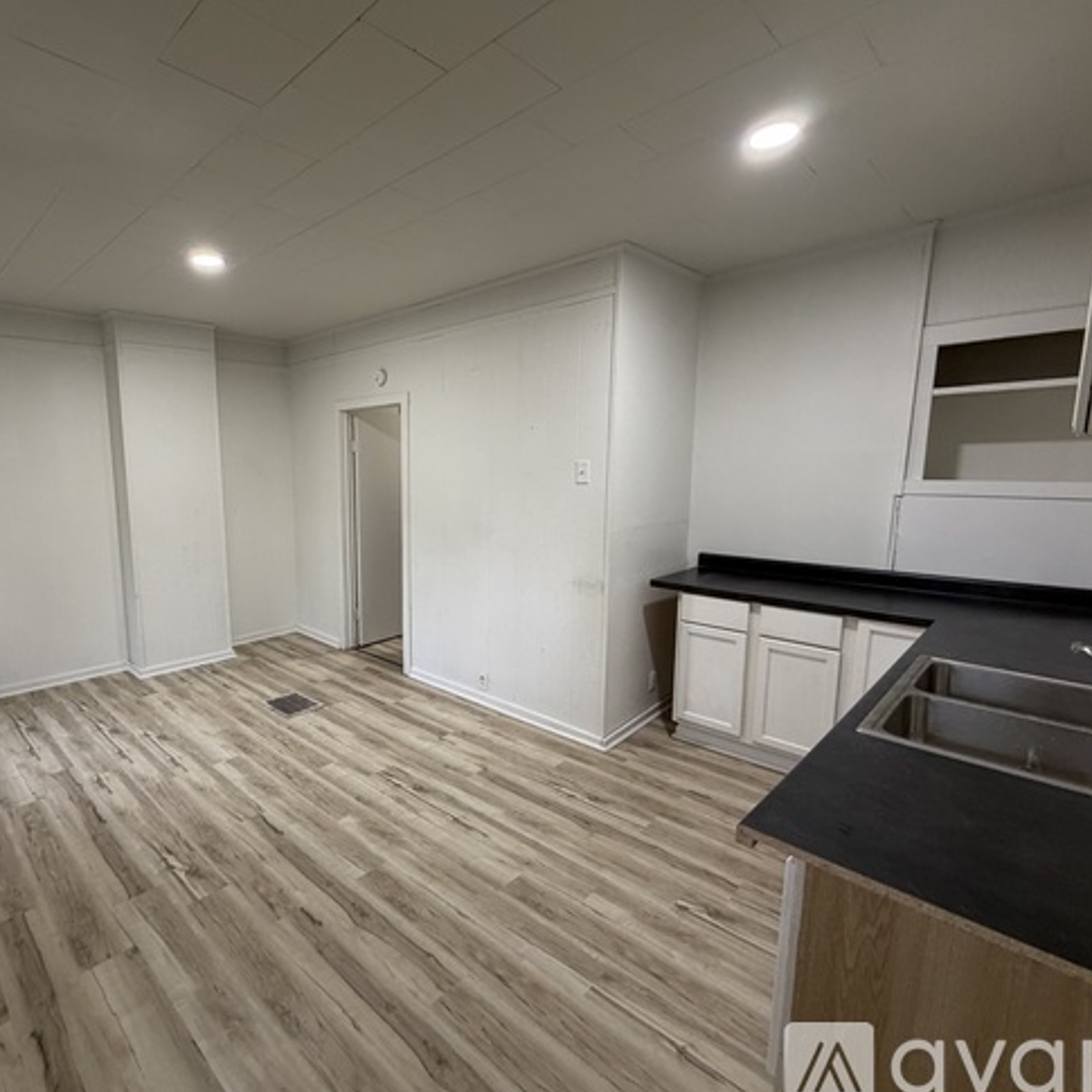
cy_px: 549
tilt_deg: -8.5
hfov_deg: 82.1
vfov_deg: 84.0
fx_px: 607
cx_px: 397
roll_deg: +1.4
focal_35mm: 17
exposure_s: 1/60
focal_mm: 2.22
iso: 250
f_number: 2.2
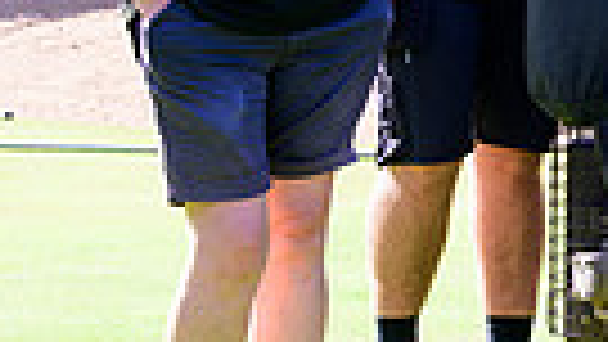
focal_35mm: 382
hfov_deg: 5.5
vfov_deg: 3.2
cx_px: 1293
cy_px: 34
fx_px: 6160
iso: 160
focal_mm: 85
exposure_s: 1/125
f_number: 6.3
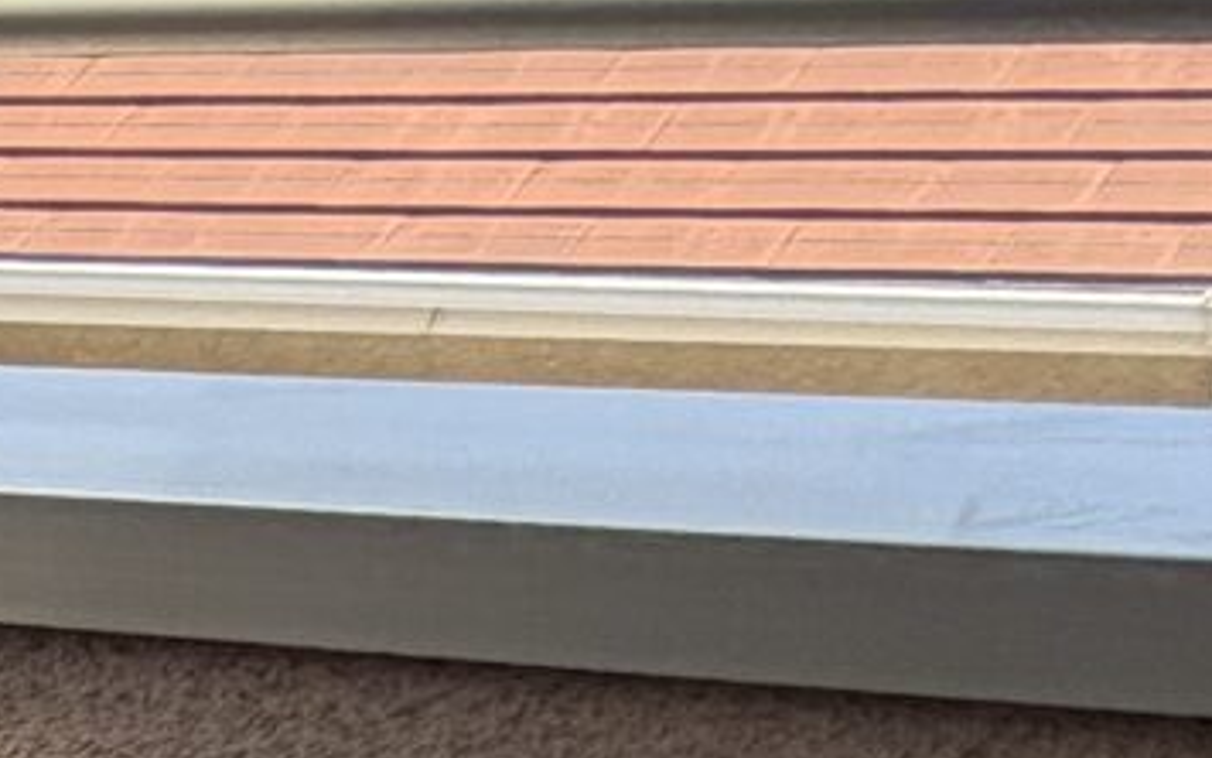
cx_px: -2810
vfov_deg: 10.2
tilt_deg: -32.1
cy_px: 1974
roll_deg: +6.0
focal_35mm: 107
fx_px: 3535
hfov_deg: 10.2
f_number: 2.2
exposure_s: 1/502
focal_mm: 2.22
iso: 50
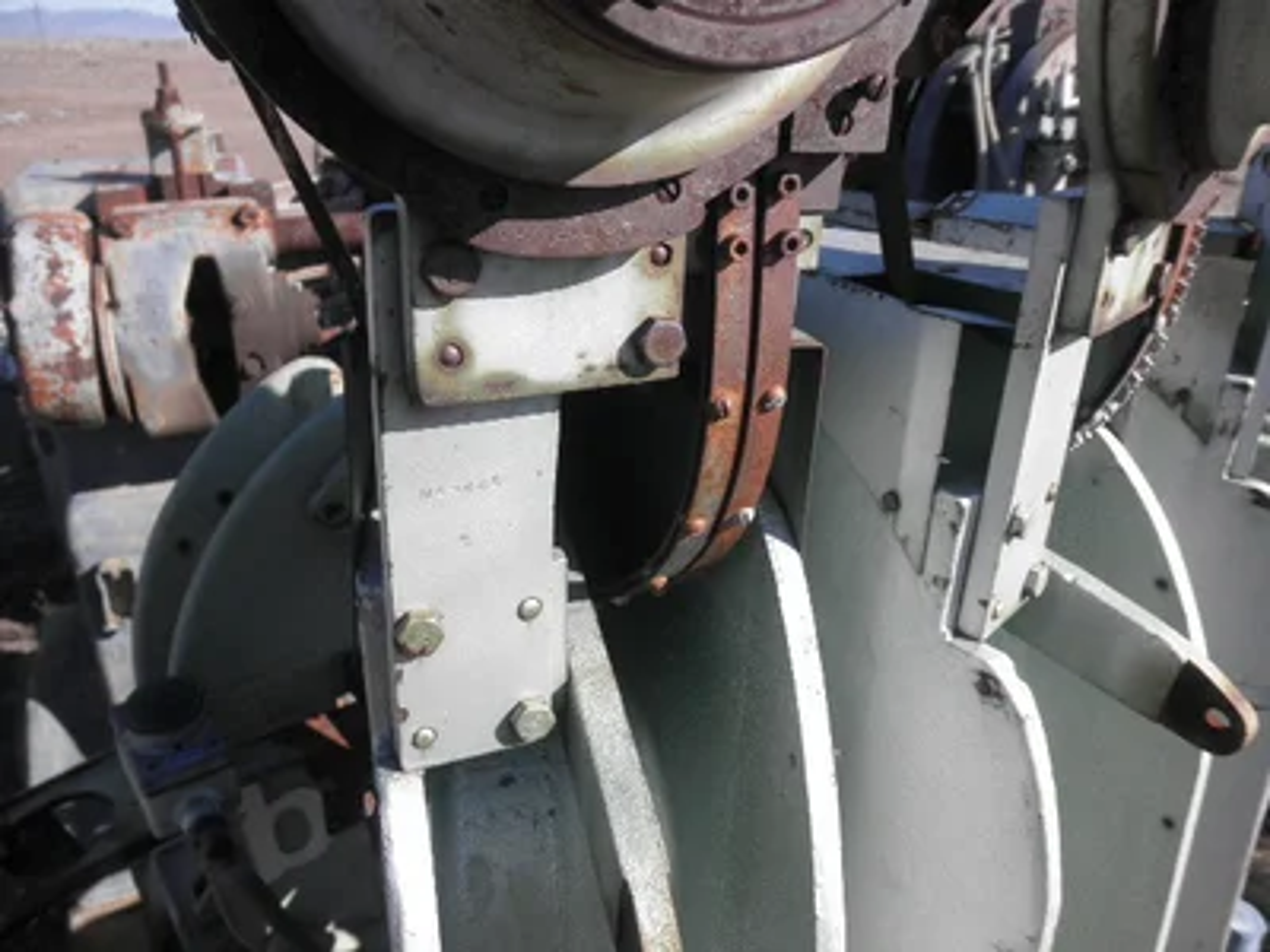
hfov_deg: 63.4
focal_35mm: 28
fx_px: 1027
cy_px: 476
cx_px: 635
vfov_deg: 49.7
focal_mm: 5
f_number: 8.5
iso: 64
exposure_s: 1/100
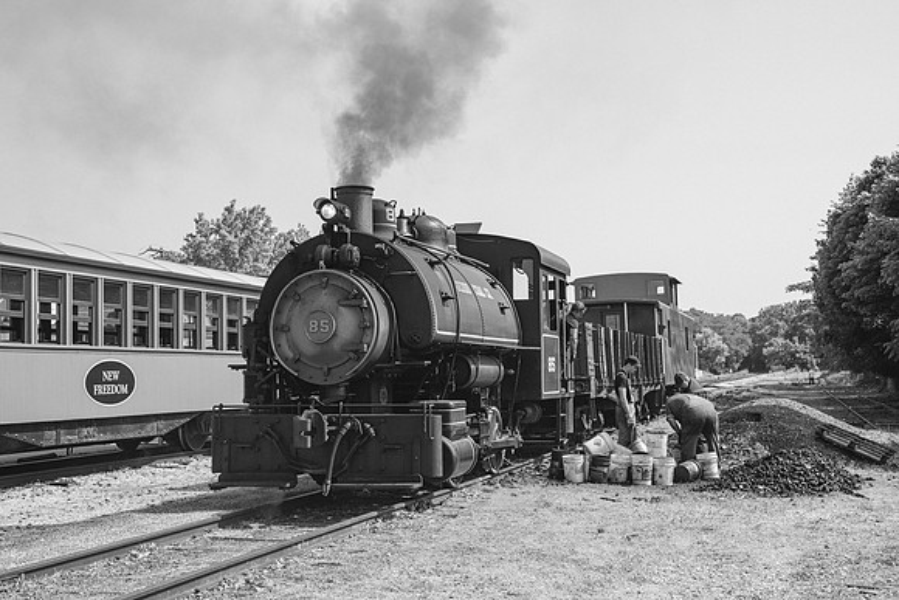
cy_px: 300
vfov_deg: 30.5
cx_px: 450
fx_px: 1099
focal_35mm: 44
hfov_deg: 44.5
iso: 80
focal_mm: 44
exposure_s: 1/200
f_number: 7.1
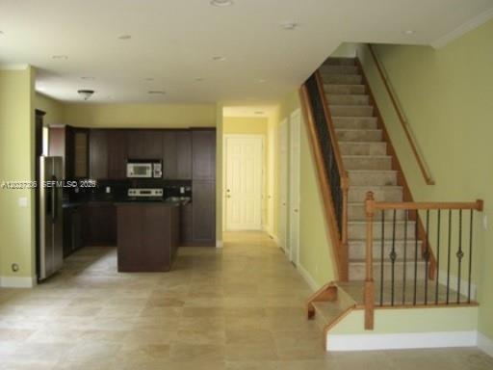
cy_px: 185
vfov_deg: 37.7
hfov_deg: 49.0
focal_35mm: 38
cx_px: 246
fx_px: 541
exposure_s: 1/60
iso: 200
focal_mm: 7.9
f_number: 2.8
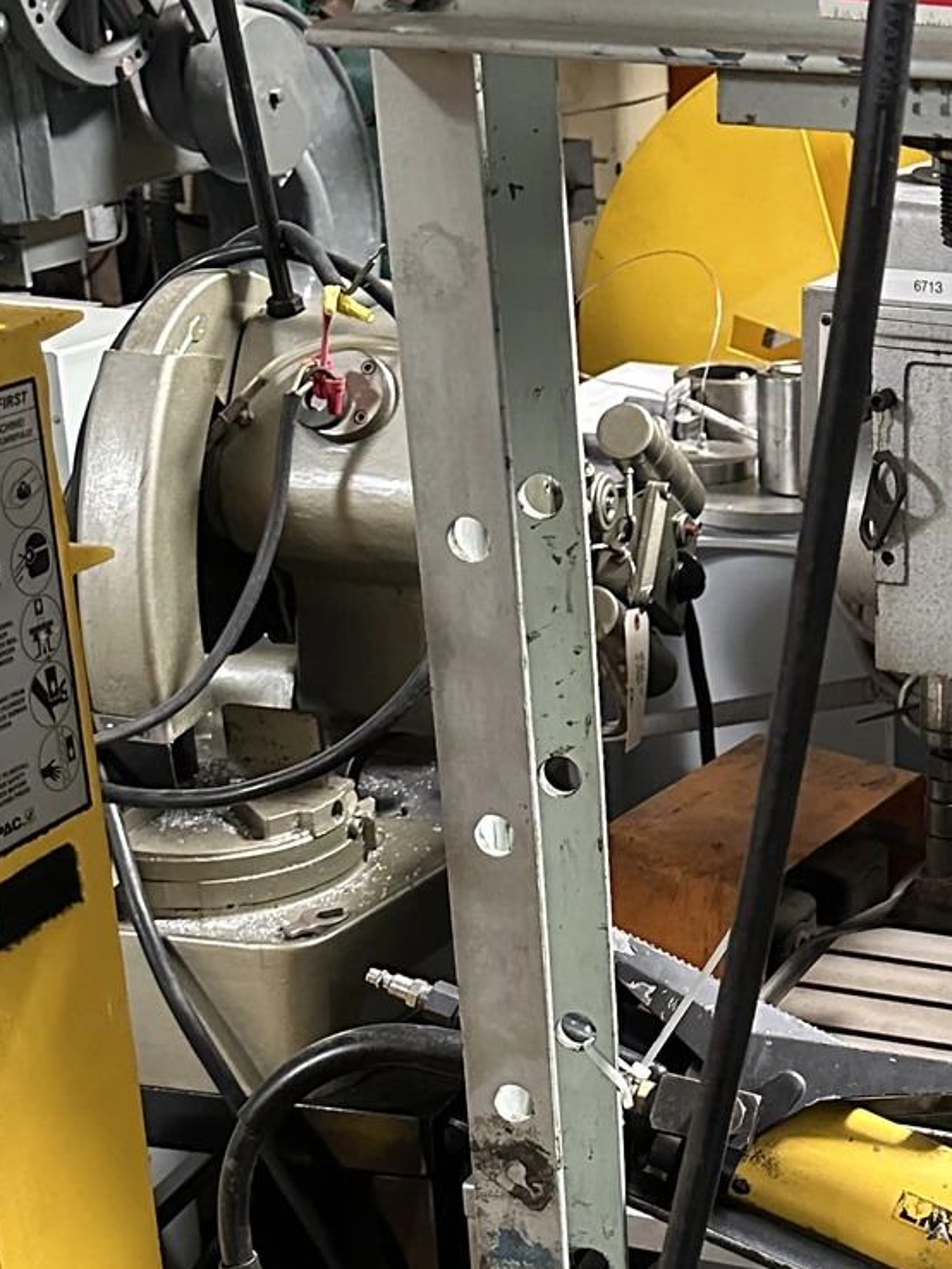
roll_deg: -1.0
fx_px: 2382
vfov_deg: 29.5
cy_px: 879
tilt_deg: -22.9
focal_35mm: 65
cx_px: 1060
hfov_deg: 21.4
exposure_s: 1/60
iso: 800
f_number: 1.78
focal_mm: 6.86
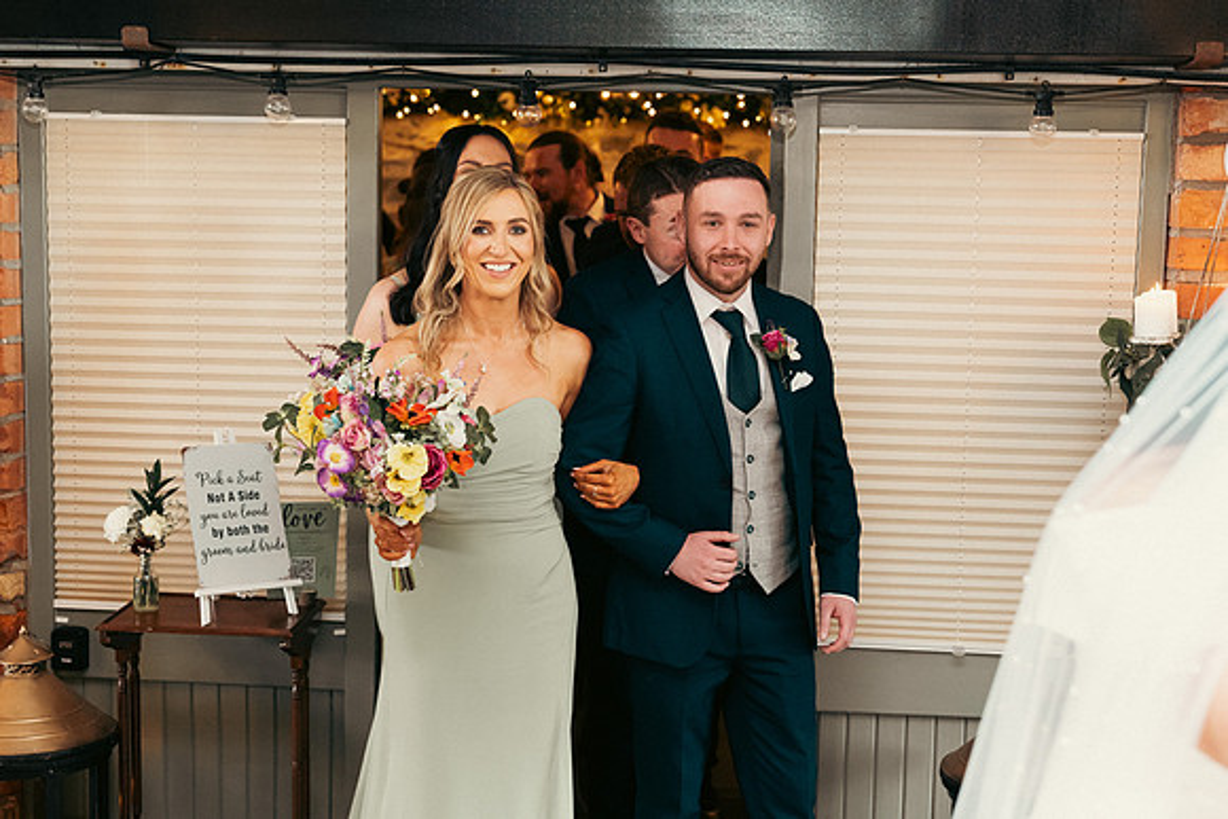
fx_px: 1842
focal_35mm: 54
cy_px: 410
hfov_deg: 36.9
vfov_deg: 25.1
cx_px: 614
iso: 2500
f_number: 3.5
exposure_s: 1/160
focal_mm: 54
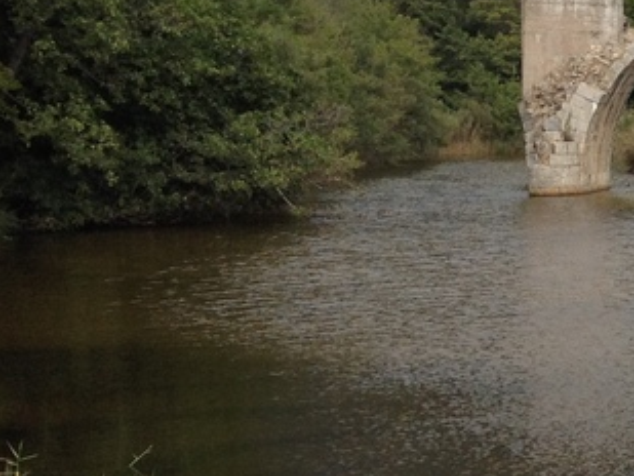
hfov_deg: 12.9
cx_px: 1196
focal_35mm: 136
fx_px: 2492
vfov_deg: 10.9
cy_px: 115
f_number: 2.4
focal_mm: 4.28
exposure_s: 1/254
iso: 64
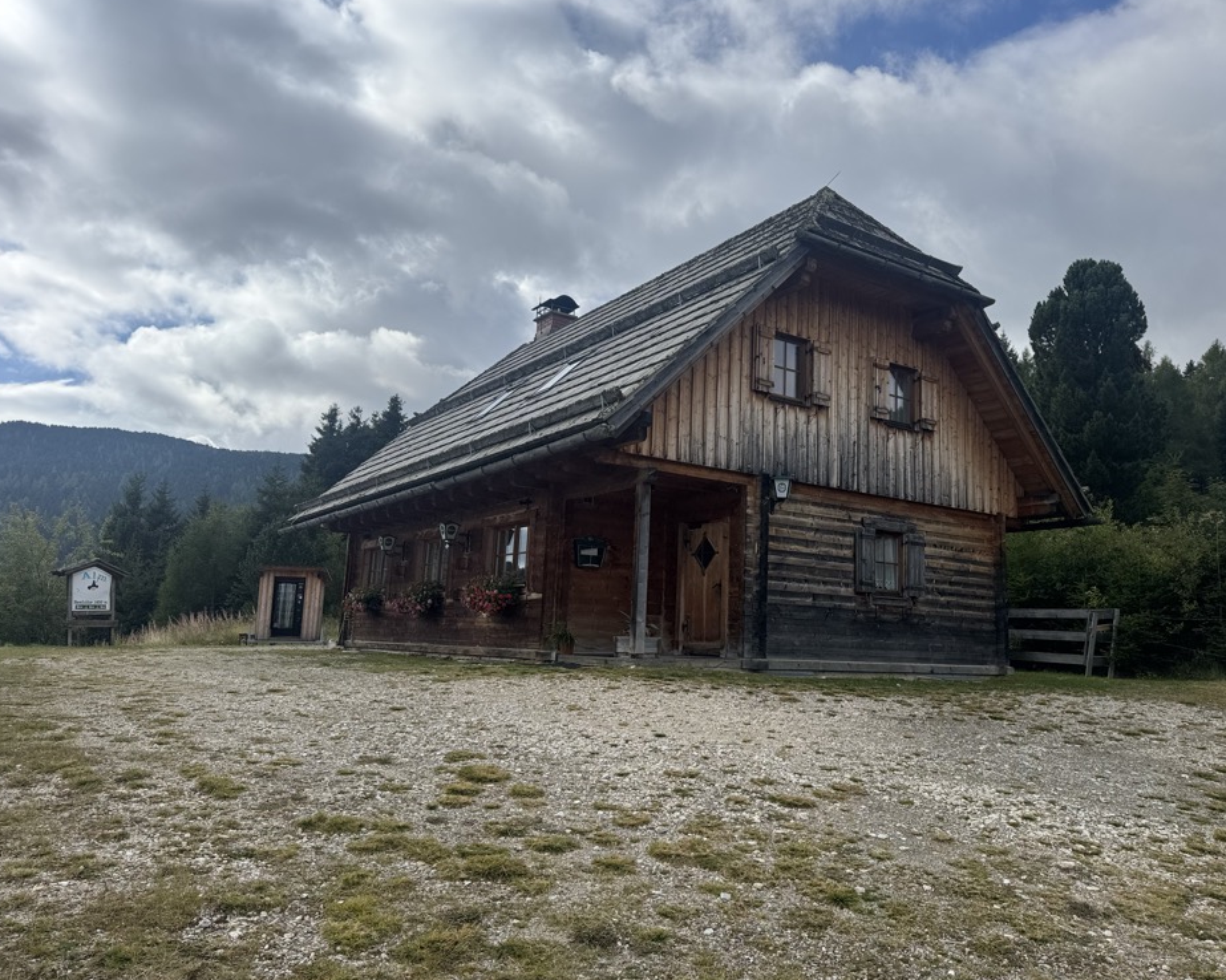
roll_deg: -1.7
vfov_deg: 54.9
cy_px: 482
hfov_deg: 65.9
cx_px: 663
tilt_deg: +8.9
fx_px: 943
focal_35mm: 26
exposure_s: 1/6410
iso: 80
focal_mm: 6.76
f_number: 1.78
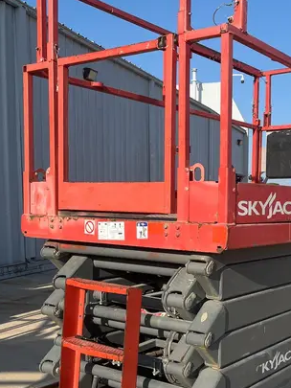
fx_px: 527
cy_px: 243
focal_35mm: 47
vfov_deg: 40.1
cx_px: 200
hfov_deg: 30.6
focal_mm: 5.1
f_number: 1.6
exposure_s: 1/3135
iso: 50
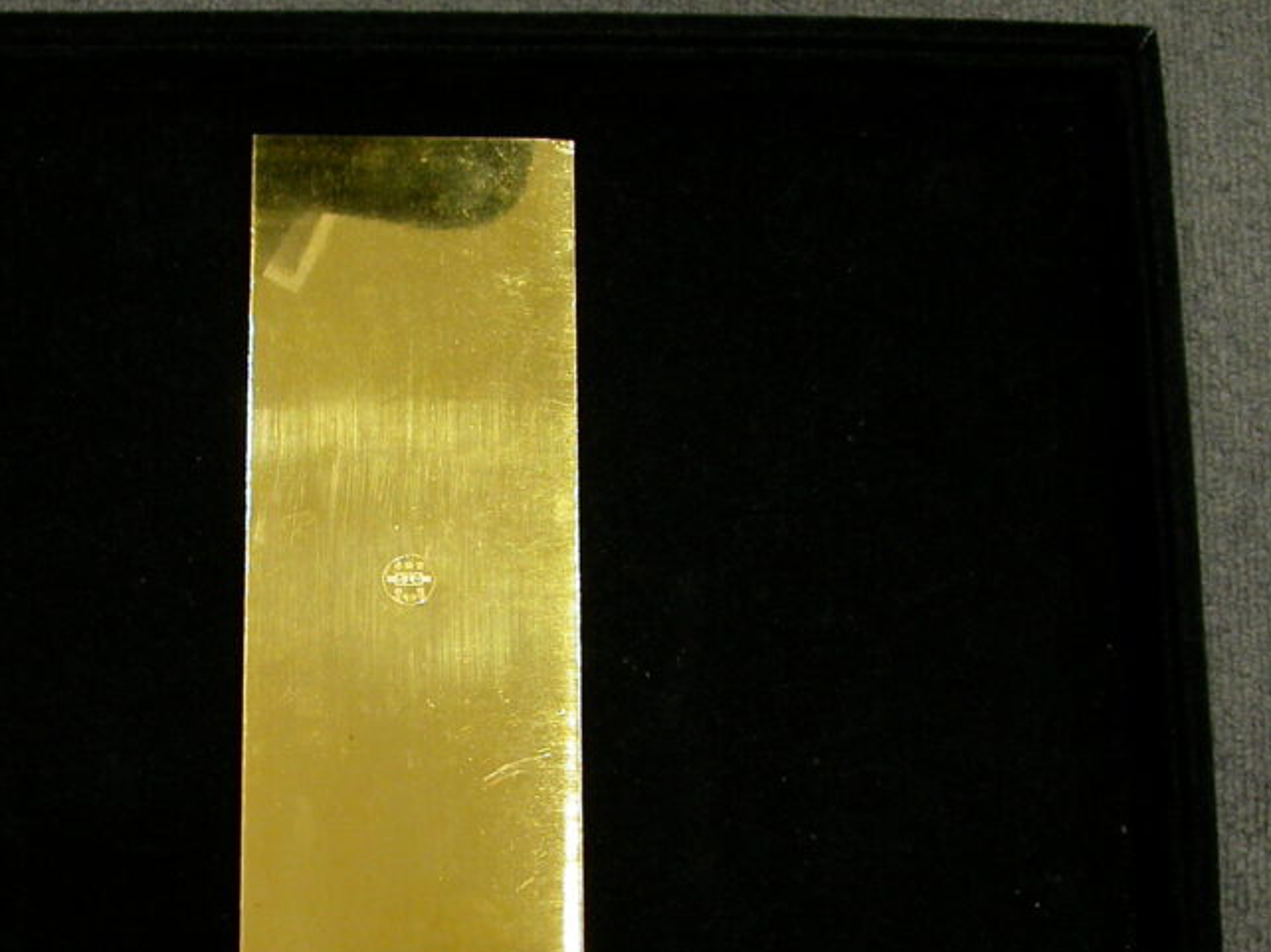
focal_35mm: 67
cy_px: 584
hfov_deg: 28.8
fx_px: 2459
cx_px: 408
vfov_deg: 21.9
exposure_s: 1/14.3
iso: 100
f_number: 2.7
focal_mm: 8.7
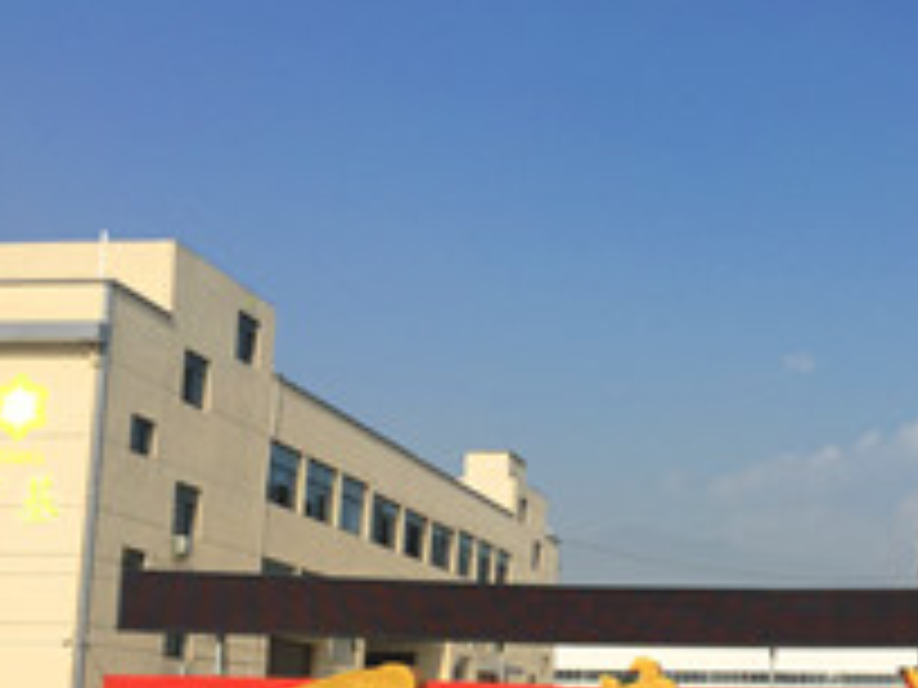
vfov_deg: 25.3
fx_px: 1512
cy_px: 544
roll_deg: -2.9
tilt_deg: +6.8
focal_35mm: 57
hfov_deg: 32.8
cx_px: 742
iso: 32
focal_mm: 4.15
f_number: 2.2
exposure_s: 1/3049
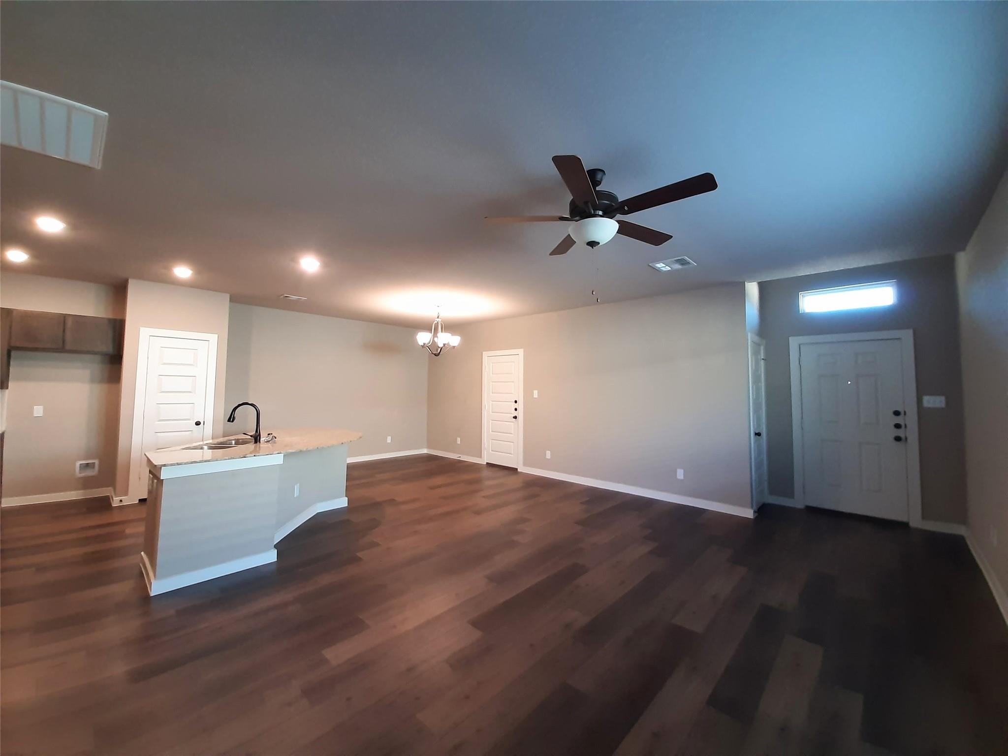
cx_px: 504
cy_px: 378
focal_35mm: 13
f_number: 2.2
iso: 200
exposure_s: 1/24
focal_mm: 1.42
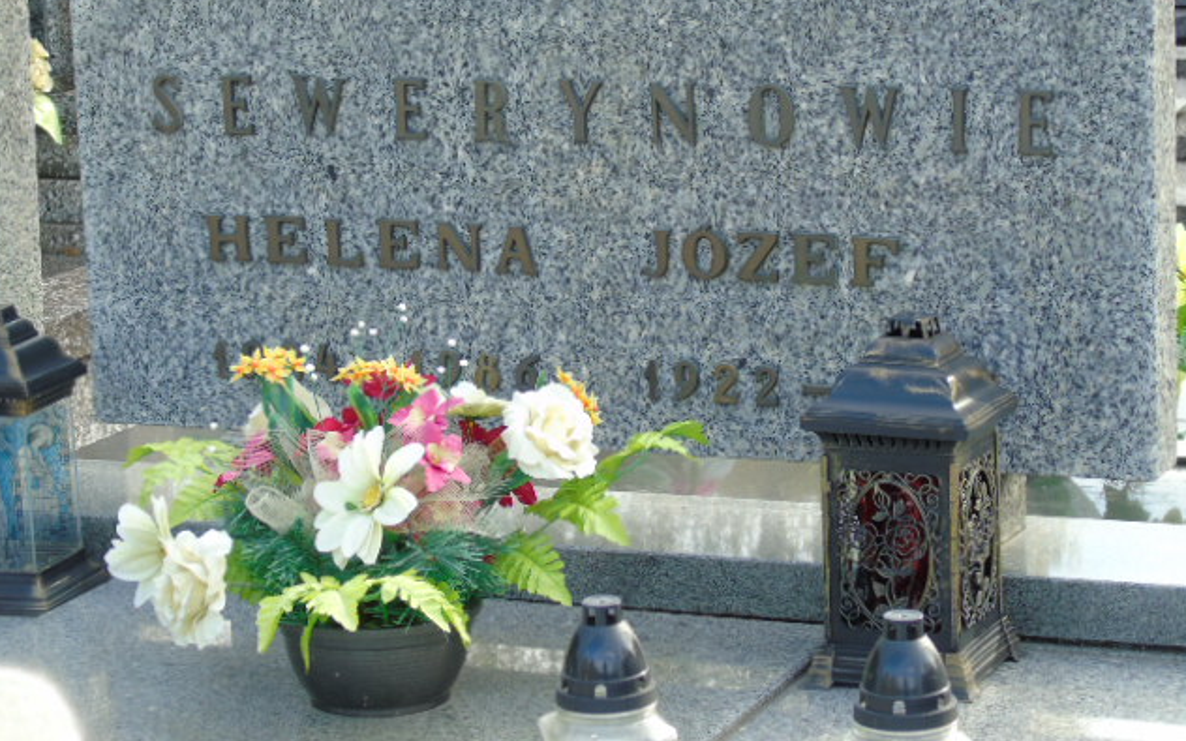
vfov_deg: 11.3
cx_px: 591
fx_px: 3749
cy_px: 306
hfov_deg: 18.0
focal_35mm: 116
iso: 80
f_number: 4.4
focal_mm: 19
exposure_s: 1/60
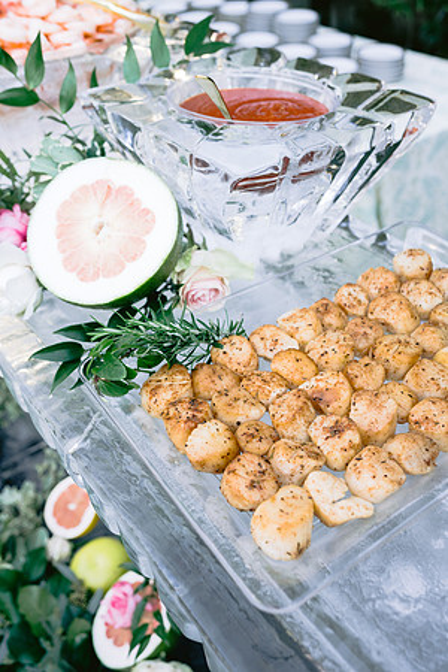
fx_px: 653
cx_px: 224
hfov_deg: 37.9
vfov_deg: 54.4
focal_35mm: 35
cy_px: 336
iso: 500
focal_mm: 35
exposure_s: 1/125
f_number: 4
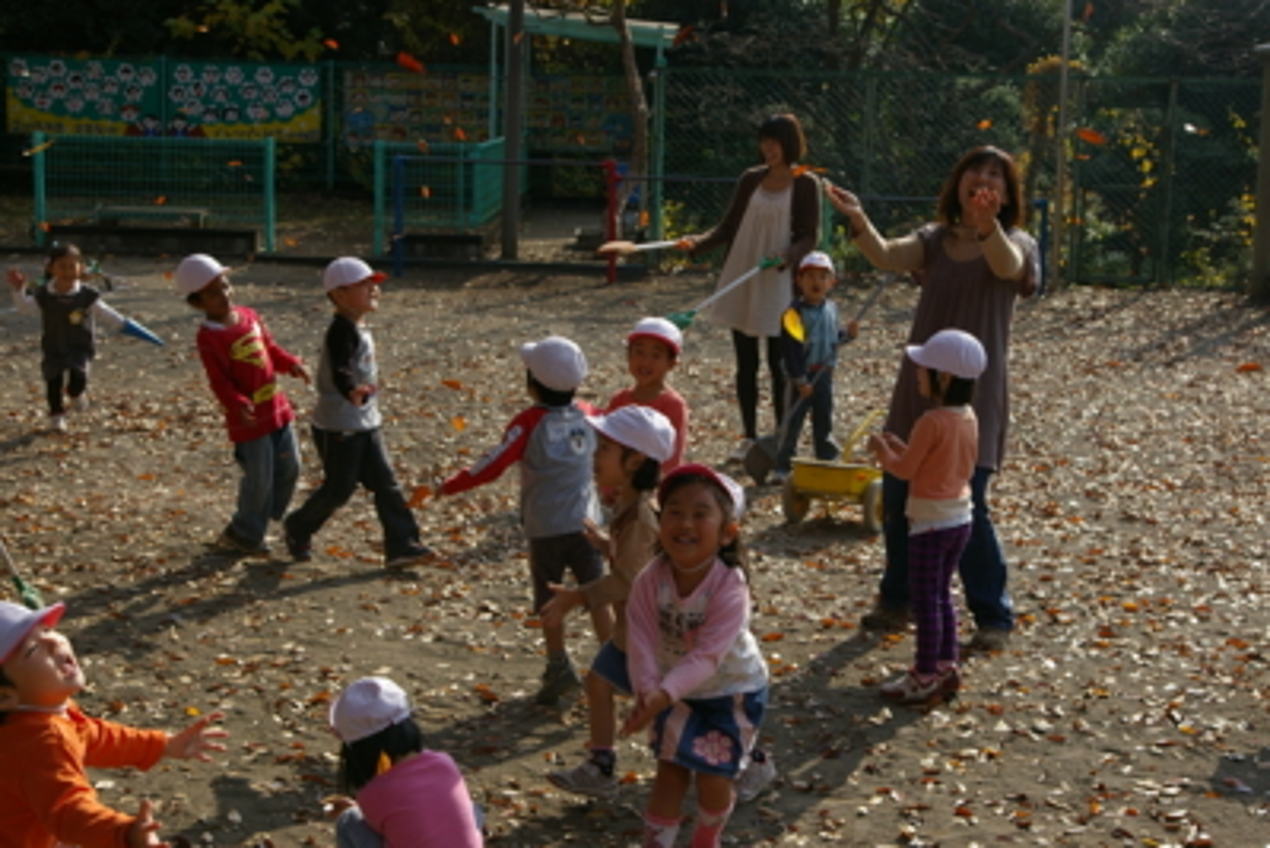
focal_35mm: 60
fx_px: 2117
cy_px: 424
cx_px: 635
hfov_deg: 33.4
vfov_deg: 22.6
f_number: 9.5
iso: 200
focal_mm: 40
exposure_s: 1/250
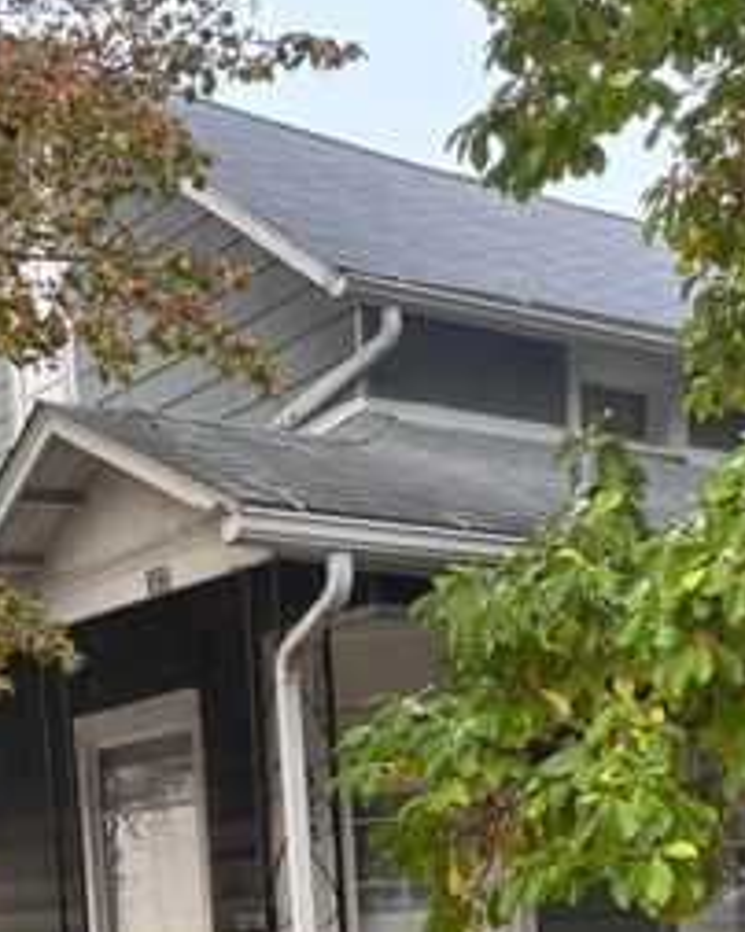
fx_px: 1849
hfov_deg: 22.7
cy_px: 1033
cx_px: 465
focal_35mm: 67
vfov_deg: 26.1
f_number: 1.6
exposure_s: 1/159
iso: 64
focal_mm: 5.96
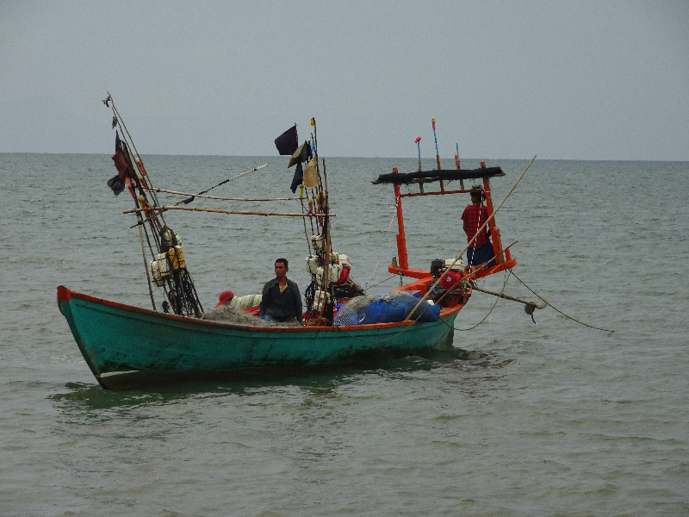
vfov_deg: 7.7
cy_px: 258
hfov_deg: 10.2
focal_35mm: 194
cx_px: 344
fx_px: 3861
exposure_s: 1/200
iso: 100
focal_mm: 33.17
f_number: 6.3
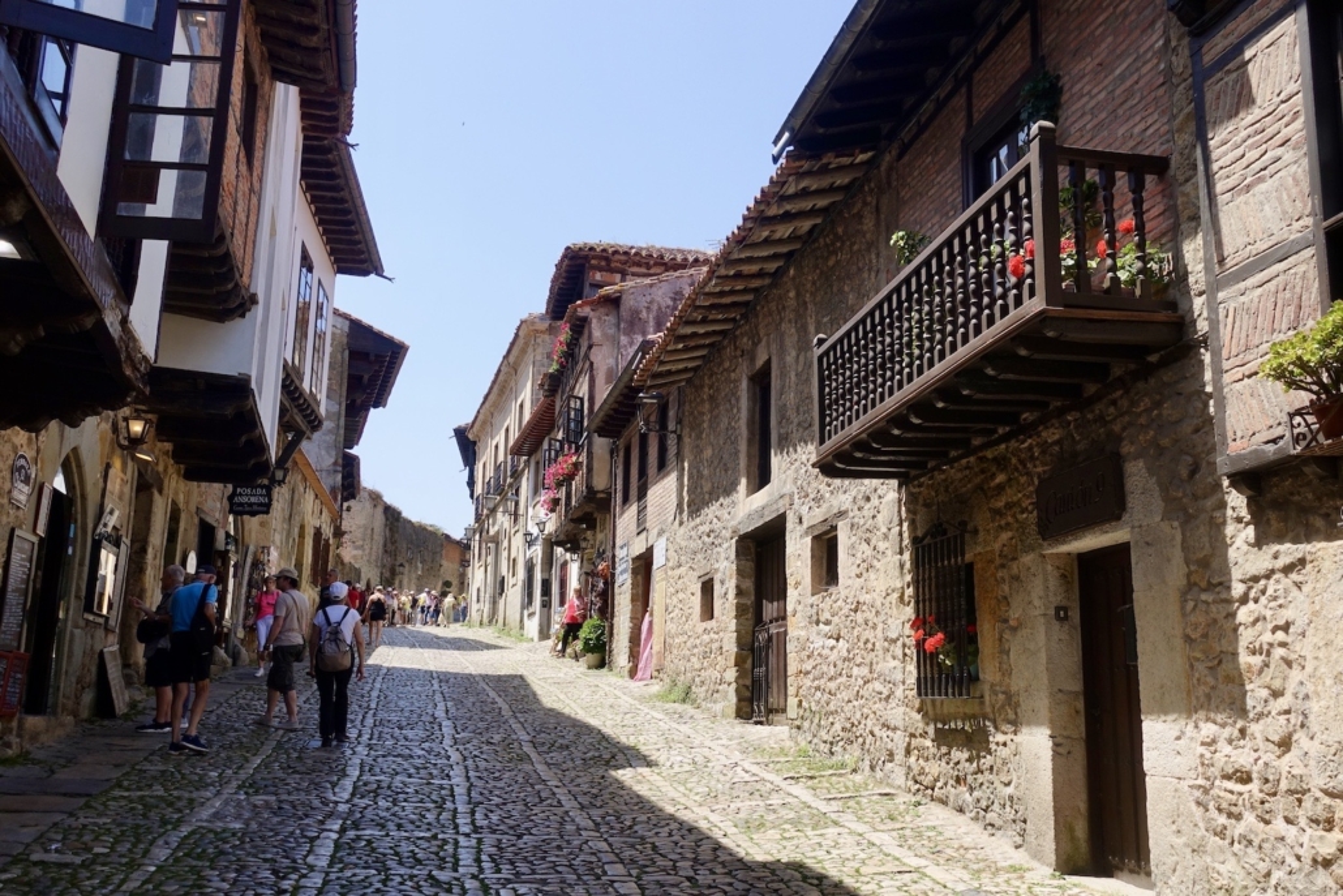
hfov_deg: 55.8
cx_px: 672
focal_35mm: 34
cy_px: 448
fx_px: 1268
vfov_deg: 38.9
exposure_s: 1/500
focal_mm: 12.48
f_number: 4
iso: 125
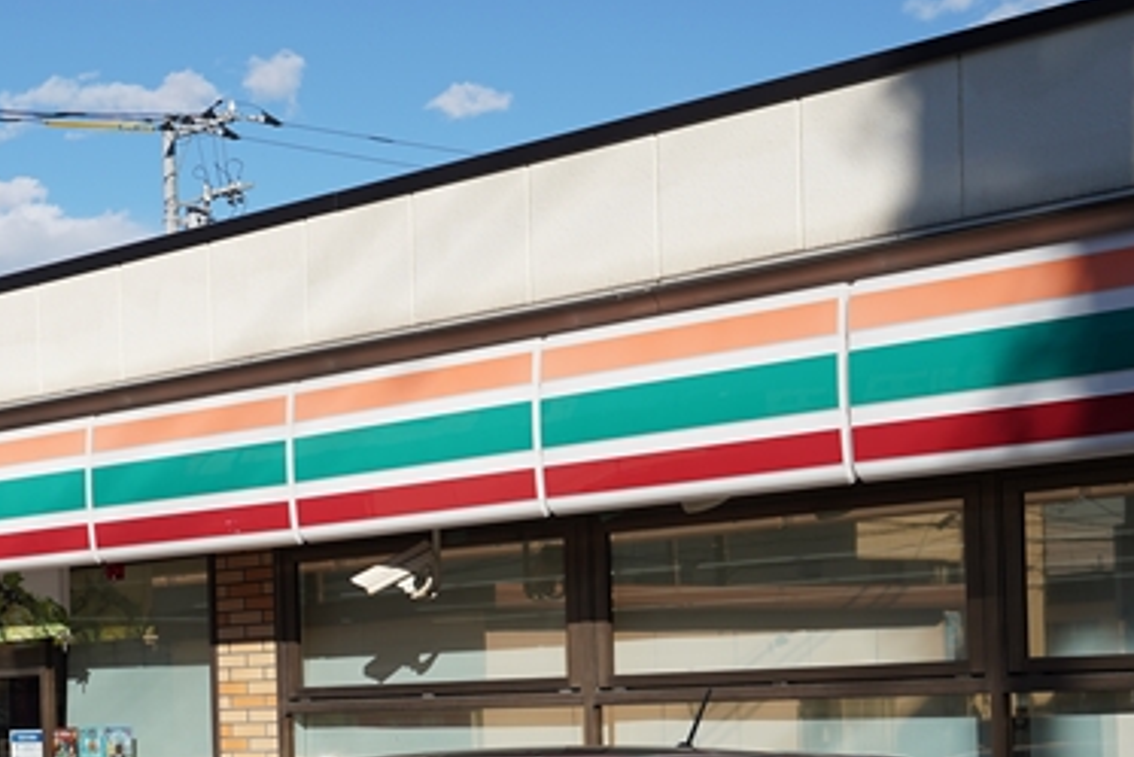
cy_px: 713
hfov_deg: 26.1
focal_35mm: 75
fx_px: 2363
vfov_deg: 17.9
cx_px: 106
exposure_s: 1/1250
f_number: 4
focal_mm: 35
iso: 100
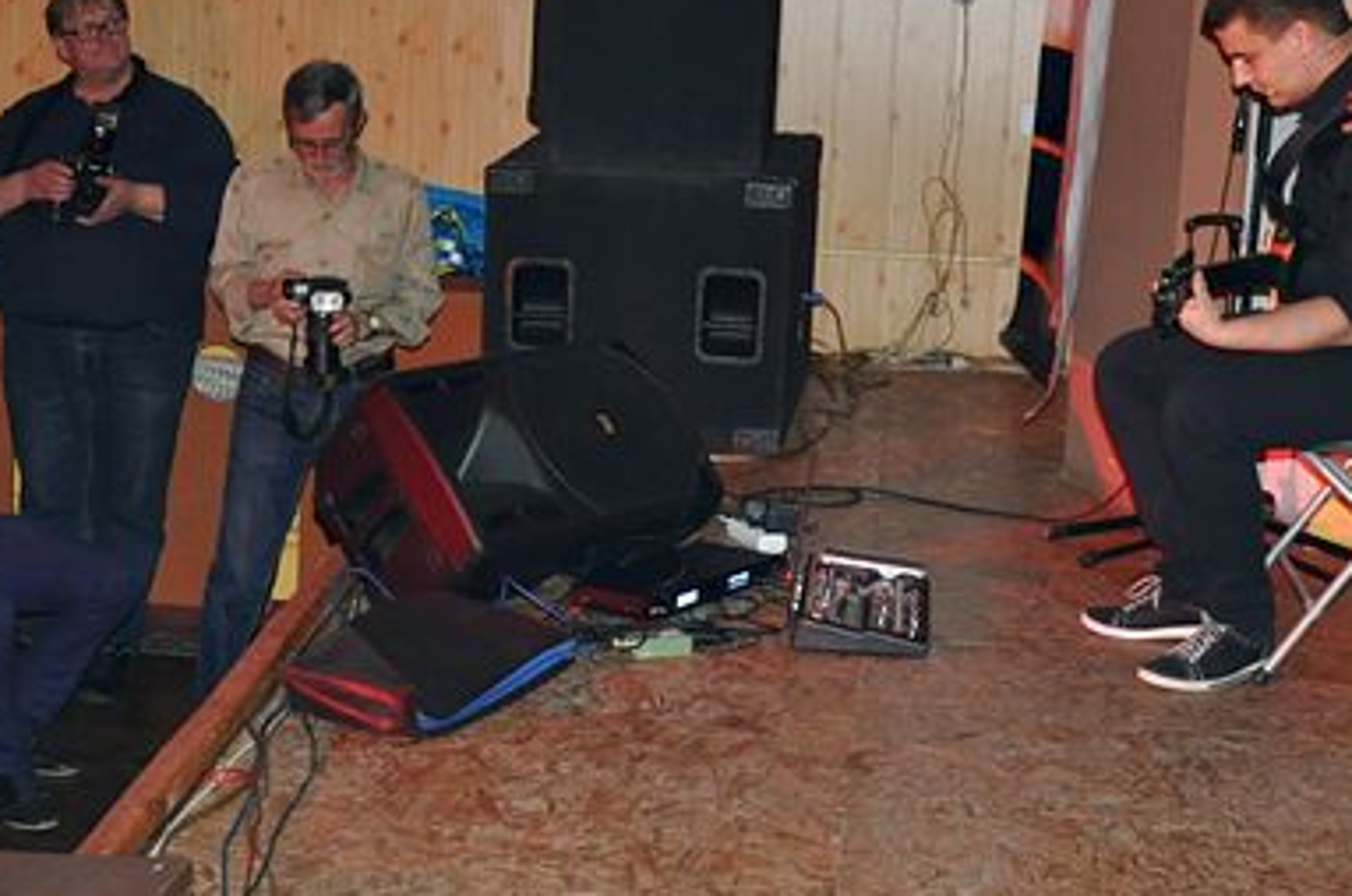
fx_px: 2999
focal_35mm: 80
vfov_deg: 17.0
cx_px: 600
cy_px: 326
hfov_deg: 25.4
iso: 1000
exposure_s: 1/60
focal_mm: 24
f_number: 4.5
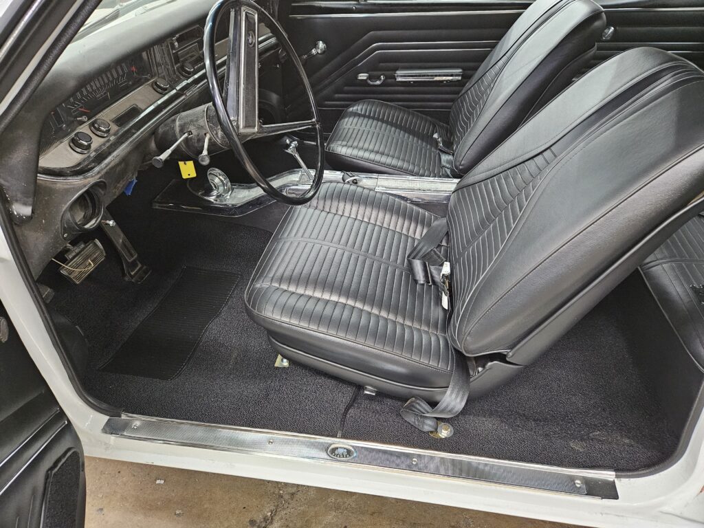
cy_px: 264
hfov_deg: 73.9
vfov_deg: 58.9
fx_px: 468
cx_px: 352
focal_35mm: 23
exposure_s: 1/60
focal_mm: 5.4
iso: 1000
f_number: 1.8
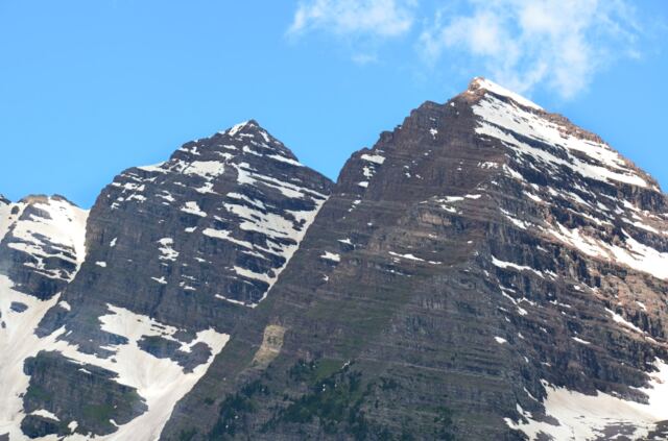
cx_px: 334
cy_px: 220
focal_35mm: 158
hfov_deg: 13.1
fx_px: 2915
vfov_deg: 8.7
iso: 200
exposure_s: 1/100
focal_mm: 105
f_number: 16
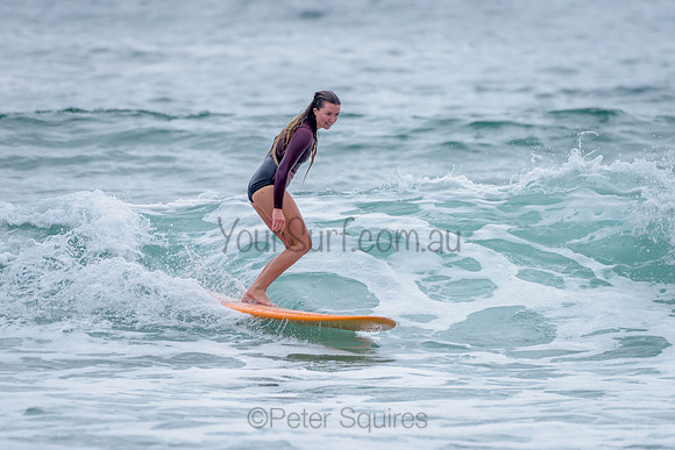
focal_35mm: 613
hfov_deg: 3.4
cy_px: 219
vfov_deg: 2.2
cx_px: 327
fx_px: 11500
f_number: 5.6
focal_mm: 500
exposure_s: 1/1250
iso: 220
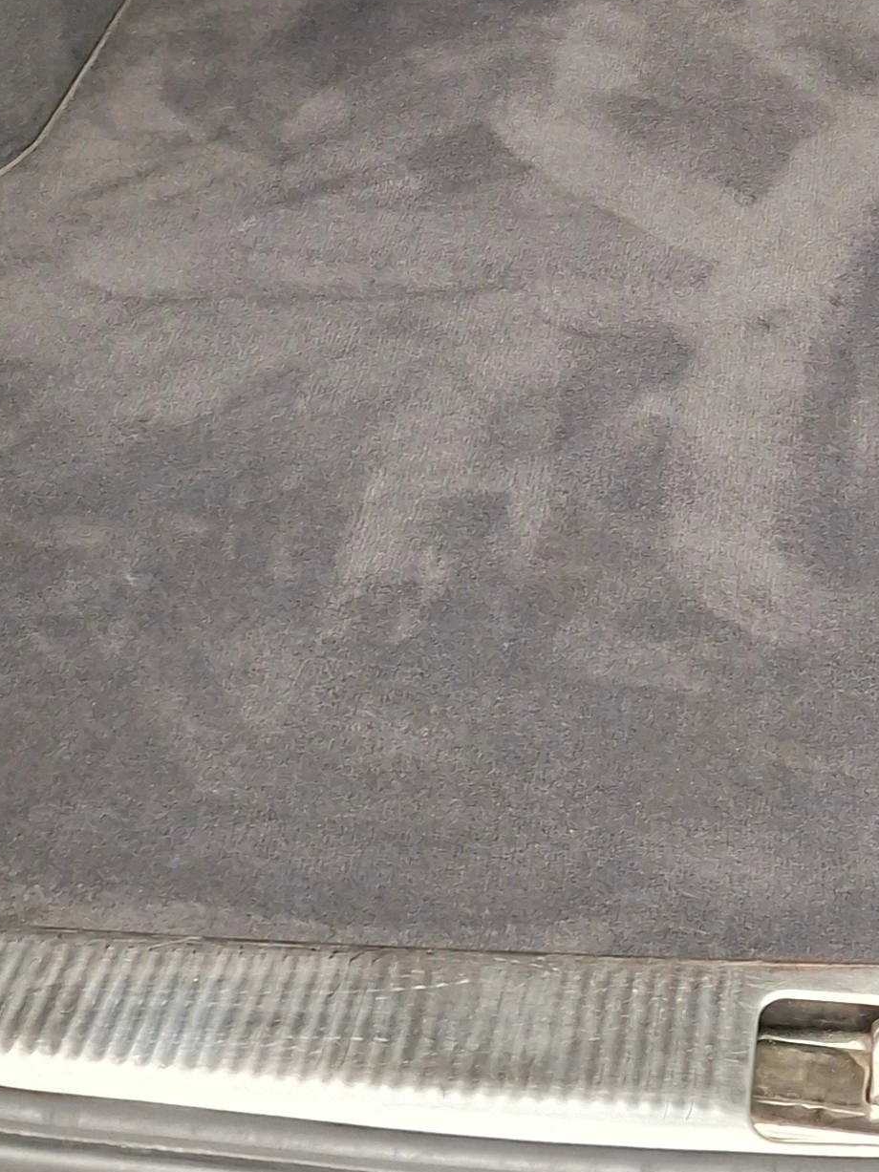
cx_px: 929
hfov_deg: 19.0
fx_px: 2540
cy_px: -151
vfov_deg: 24.1
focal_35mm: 75
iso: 640
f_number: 1.8
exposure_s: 1/25
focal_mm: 5.54
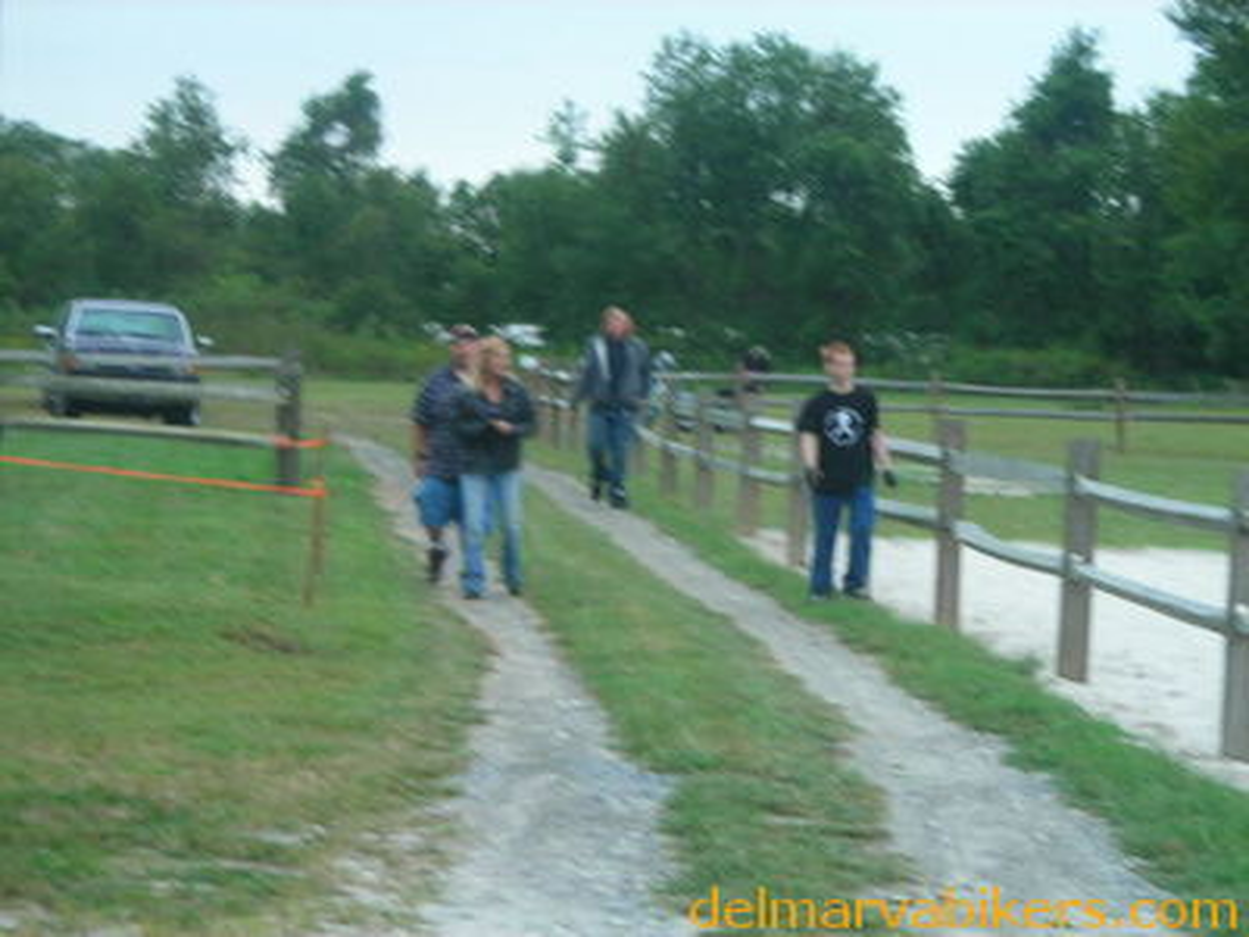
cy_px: 468
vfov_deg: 14.4
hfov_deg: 19.1
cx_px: 624
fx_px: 3716
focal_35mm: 103
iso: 50
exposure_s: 1/40.1
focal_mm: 17
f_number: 4.9
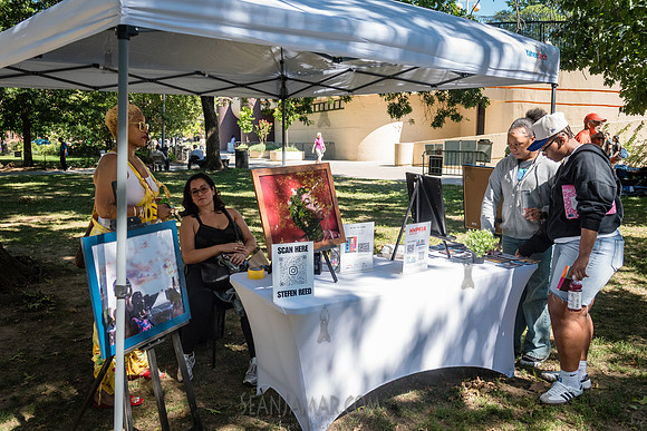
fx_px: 596
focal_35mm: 33
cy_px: 216
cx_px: 311
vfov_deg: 39.8
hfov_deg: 56.9
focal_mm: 31
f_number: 4
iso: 1250
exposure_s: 1/2000
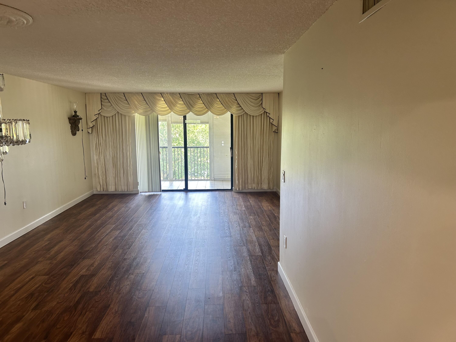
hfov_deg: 67.3
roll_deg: +2.1
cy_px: 171
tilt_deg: -8.7
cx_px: 228
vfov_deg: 53.1
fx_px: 343
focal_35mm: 26
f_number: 1.5
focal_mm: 5.7
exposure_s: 1/60
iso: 80
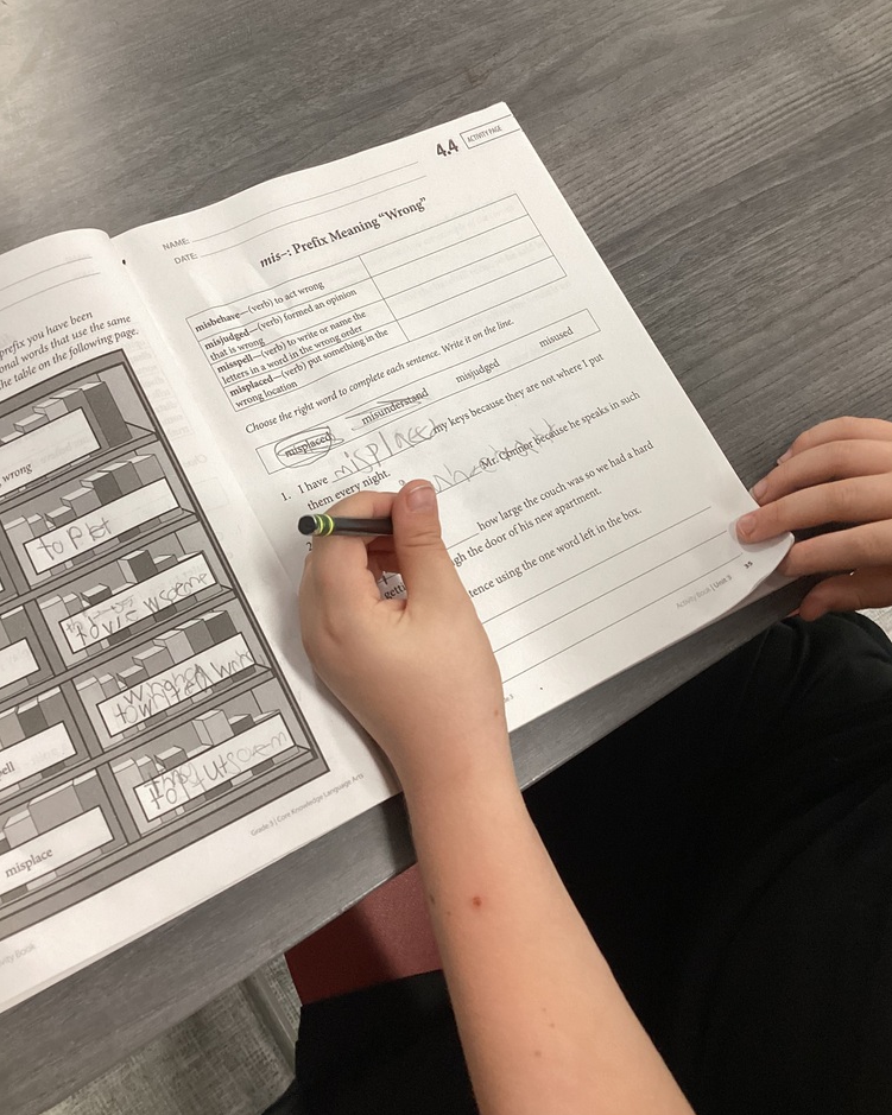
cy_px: 530
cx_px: 454
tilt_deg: -69.2
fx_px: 1089
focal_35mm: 33
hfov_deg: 44.5
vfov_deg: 54.2
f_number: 2.4
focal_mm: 3.3
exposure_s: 1/60
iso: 125
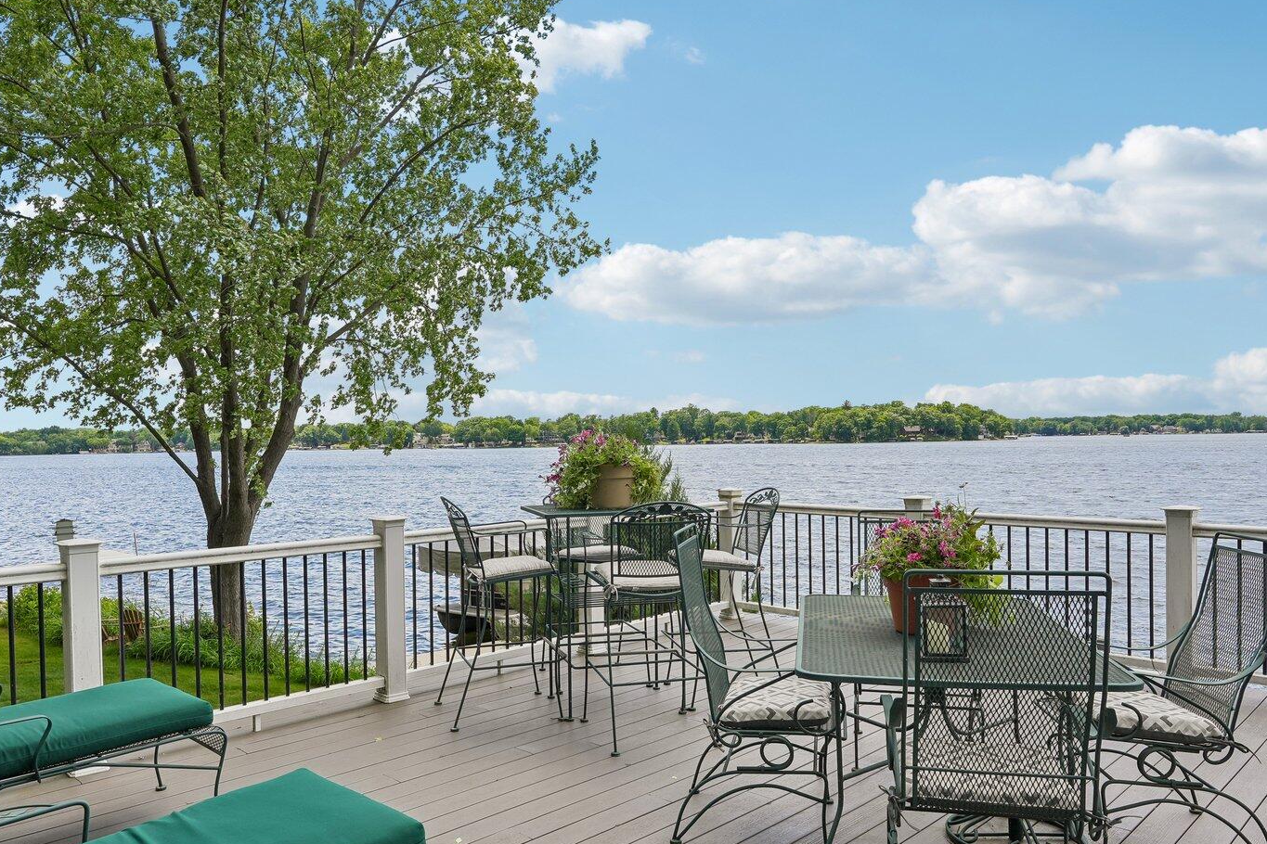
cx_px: 588
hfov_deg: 67.3
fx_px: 950
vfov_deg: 47.9
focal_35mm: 27
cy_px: 444
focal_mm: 18
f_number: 7.1
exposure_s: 1/320
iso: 100
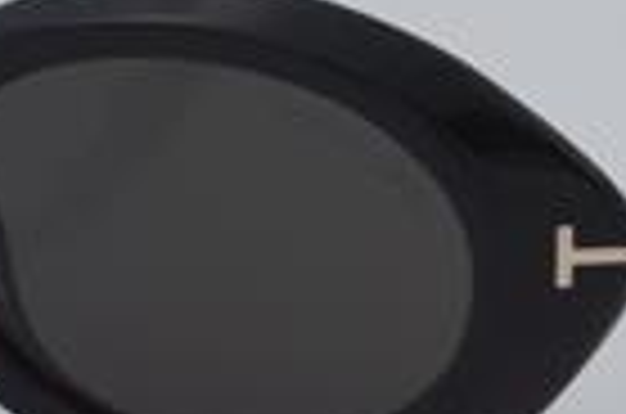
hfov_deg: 9.5
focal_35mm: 216
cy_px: 180
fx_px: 3747
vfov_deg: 6.3
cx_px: 185
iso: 100
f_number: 32
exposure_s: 1/4
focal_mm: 50
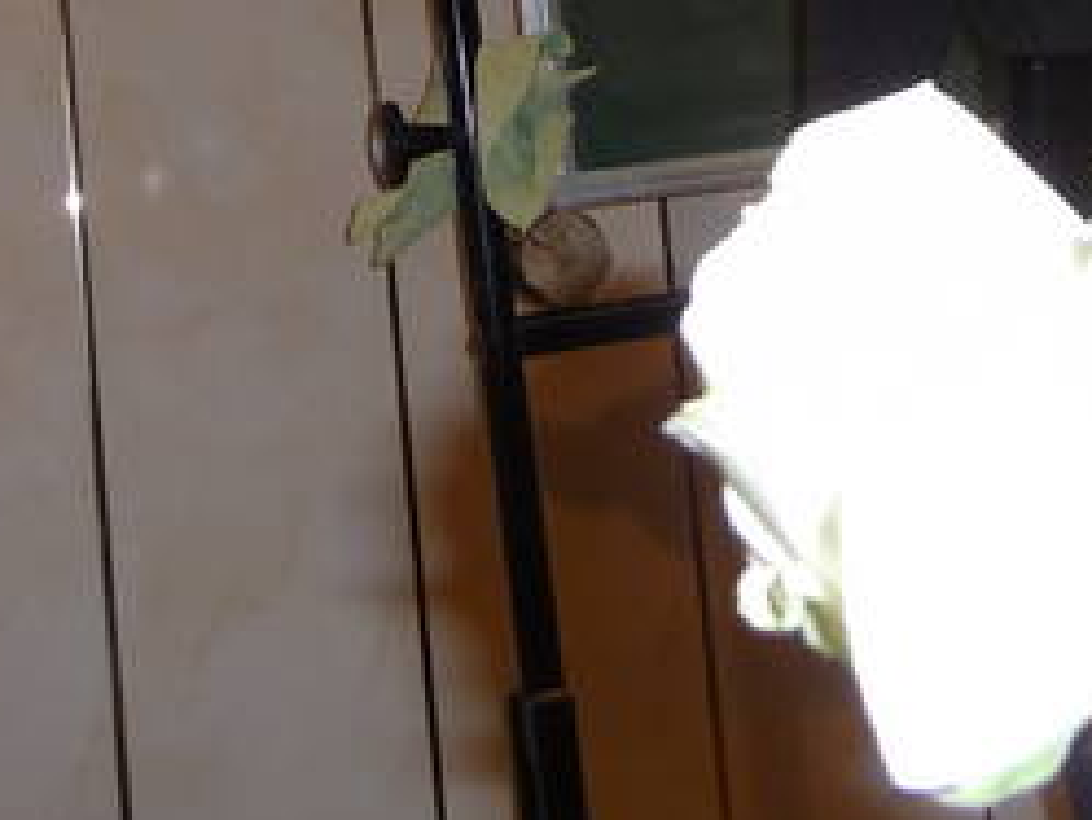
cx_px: 1053
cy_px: -333
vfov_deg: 15.4
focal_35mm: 90
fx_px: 2841
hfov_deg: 21.1
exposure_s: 1/30
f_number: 3.3
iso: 100
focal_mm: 4.7
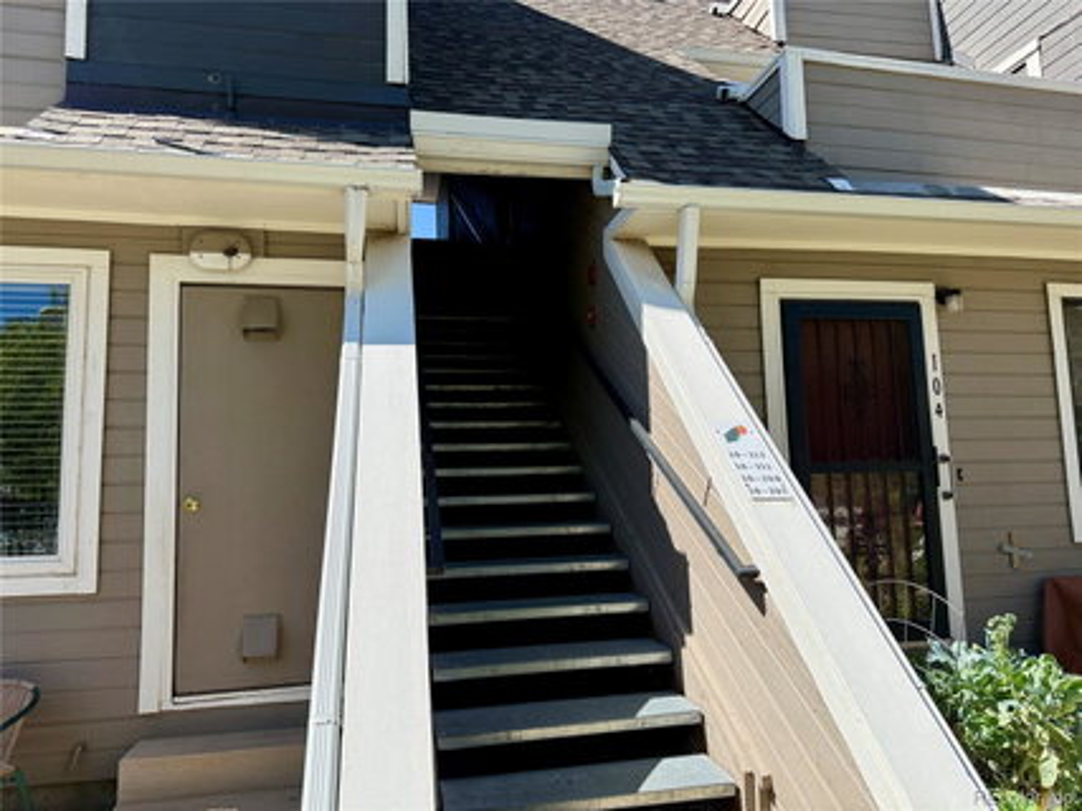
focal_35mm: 24
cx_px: 541
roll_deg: +1.8
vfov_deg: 56.8
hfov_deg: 71.6
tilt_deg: +7.0
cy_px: 406
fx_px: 750
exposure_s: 1/4167
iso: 100
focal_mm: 6.76
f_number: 1.78
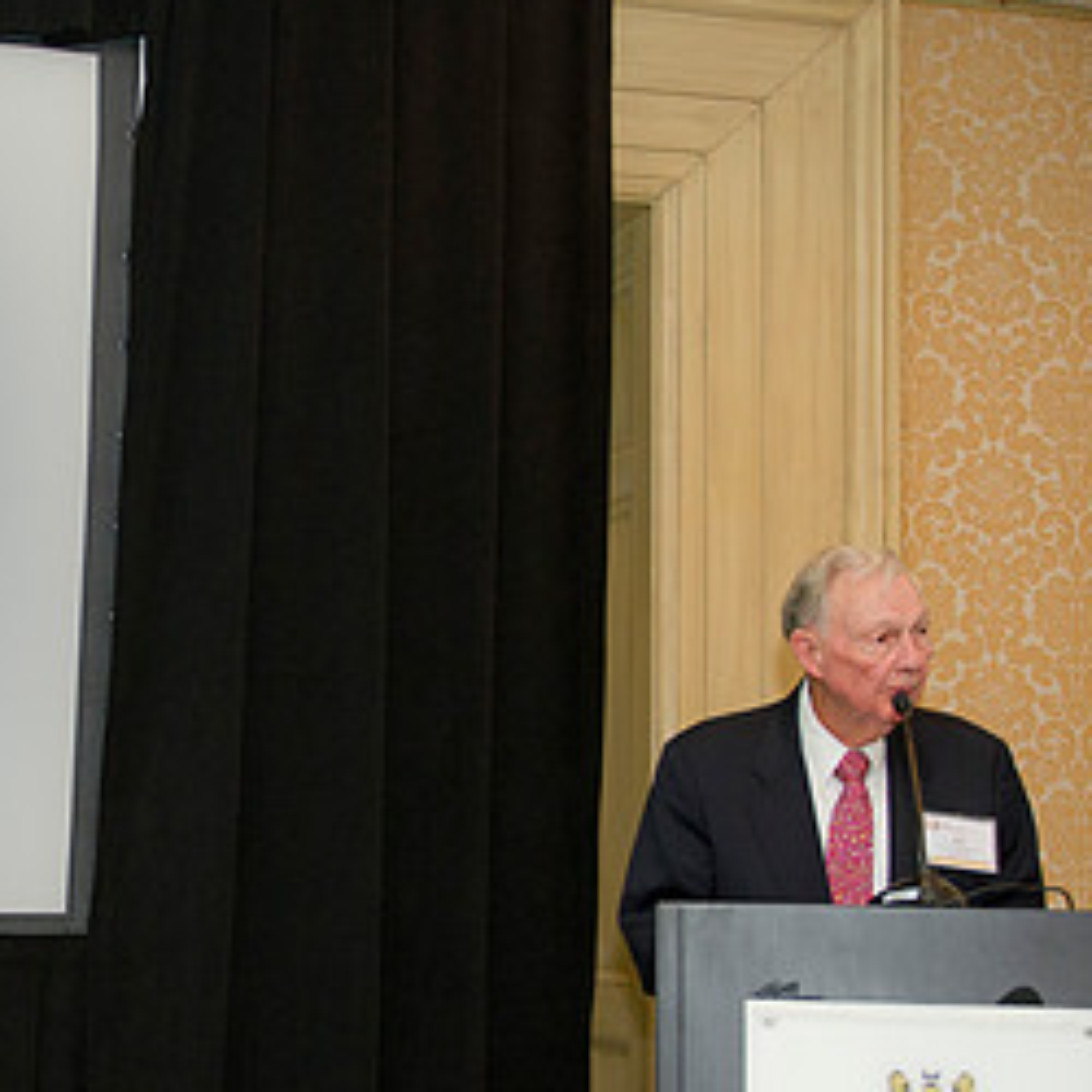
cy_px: 697
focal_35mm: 66
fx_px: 2356
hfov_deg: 25.3
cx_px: 107
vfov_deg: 26.0
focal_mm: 31
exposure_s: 1/100
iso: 800
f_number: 3.2
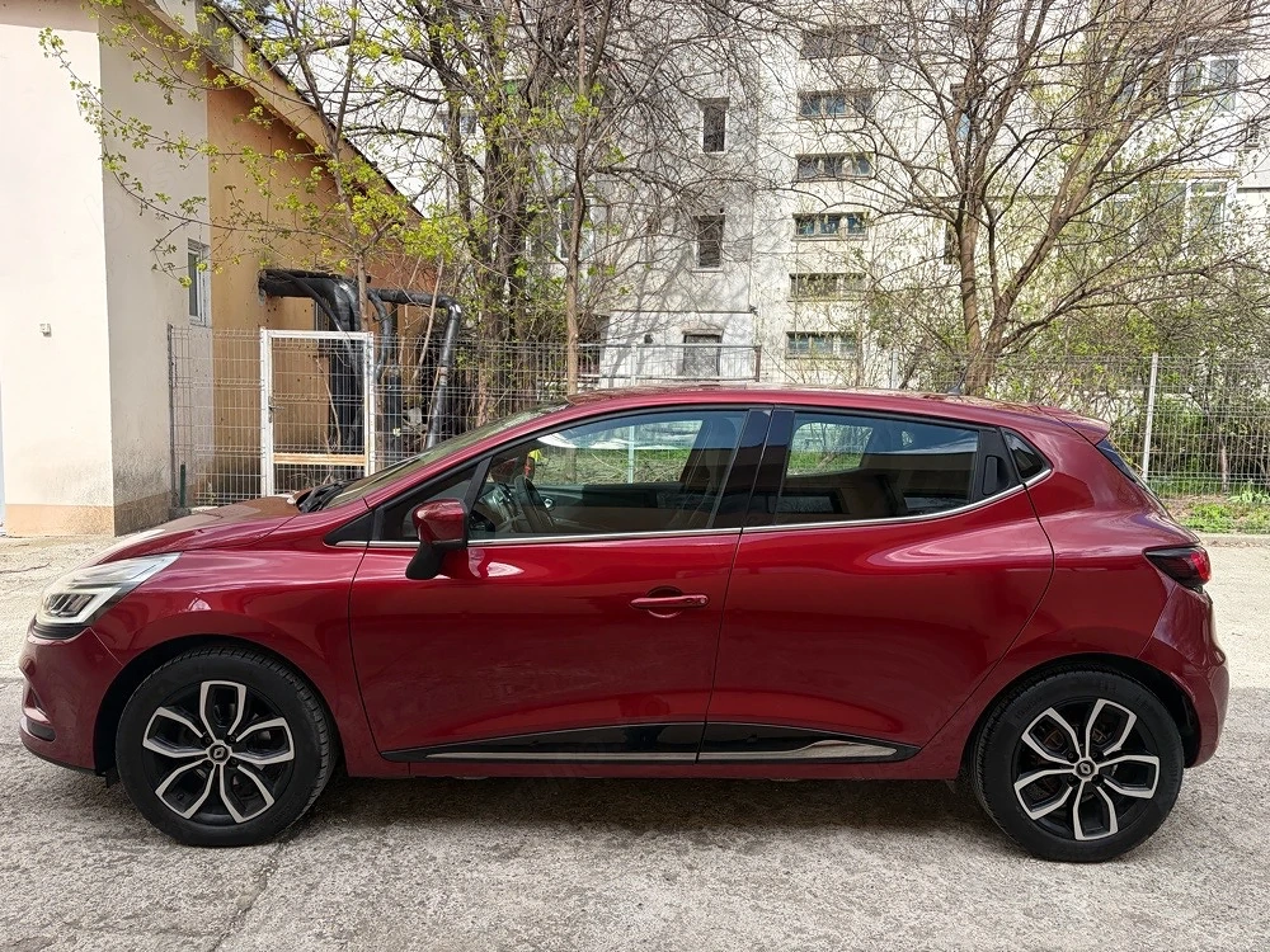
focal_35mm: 26
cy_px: 476
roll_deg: -1.5
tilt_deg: -6.5
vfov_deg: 53.1
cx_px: 635
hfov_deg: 67.3
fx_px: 954
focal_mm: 5.96
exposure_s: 1/2283
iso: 64
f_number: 1.6
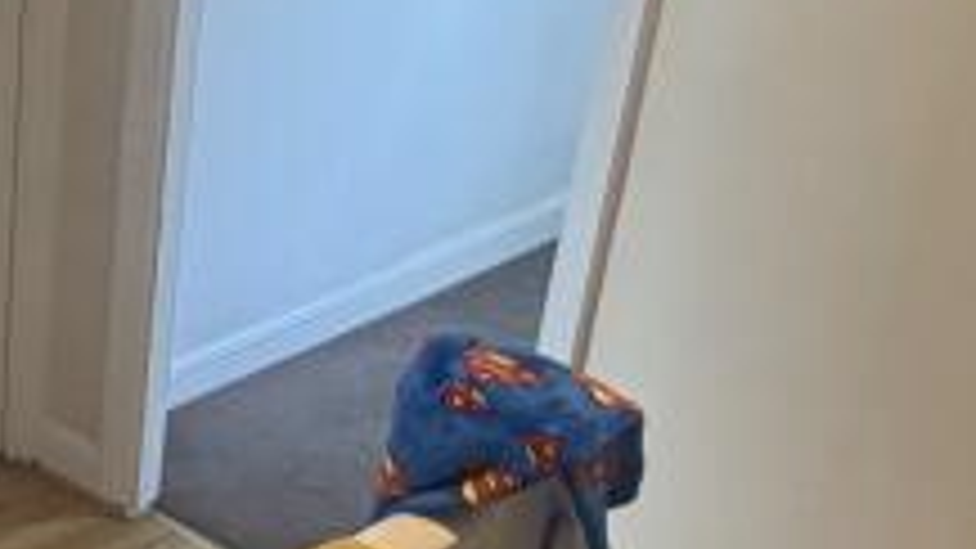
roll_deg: -1.2
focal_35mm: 72
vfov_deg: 16.7
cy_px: 374
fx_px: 1863
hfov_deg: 27.1
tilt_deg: -26.7
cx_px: -76
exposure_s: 1/50
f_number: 2.2
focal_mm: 2.22
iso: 160
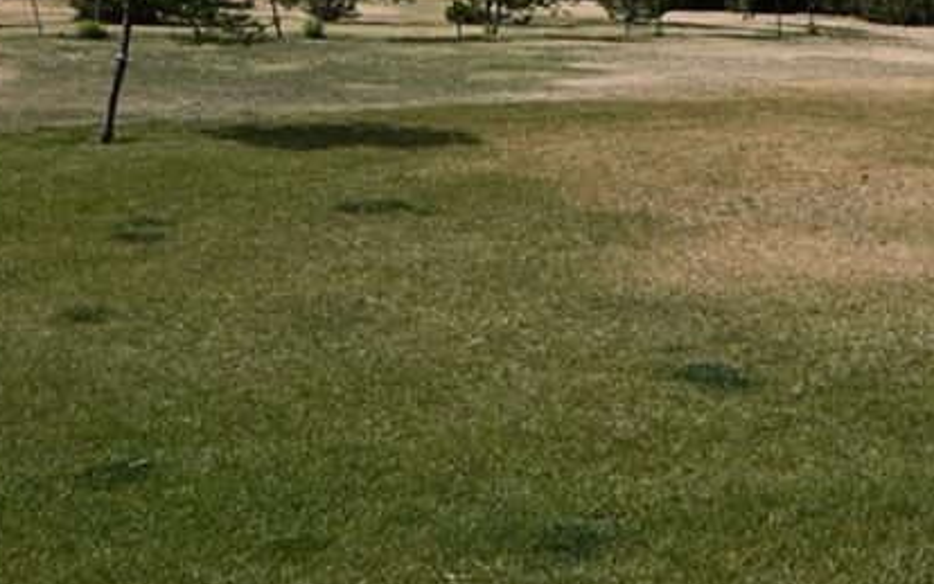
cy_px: -126
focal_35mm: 65
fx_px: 1654
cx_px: 977
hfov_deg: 29.1
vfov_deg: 18.9
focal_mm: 11
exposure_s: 1/500
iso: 100
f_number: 8
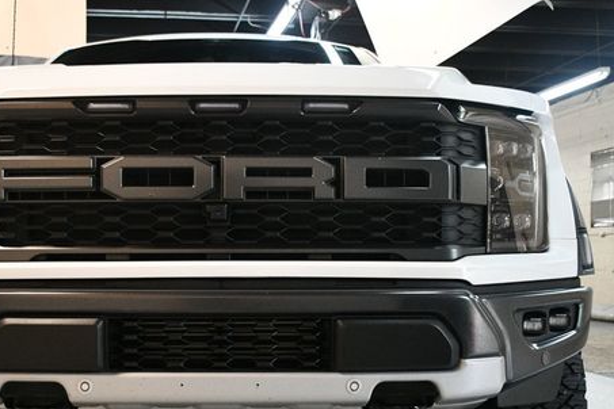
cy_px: 267
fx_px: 819
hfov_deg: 40.8
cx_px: 225
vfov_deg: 27.9
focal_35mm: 48
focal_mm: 23
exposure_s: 1/125
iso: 2500
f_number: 3.8
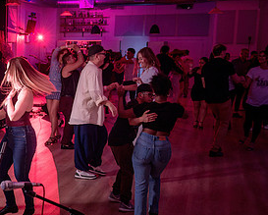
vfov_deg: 24.2
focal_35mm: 63
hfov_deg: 28.3
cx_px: 3
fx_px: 500
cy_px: 137
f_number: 3.5
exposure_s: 1/60
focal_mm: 31
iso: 400
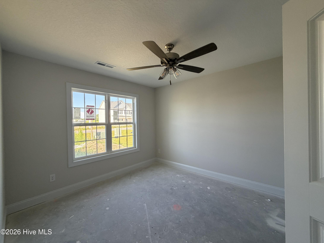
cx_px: 162
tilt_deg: -1.8
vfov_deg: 85.7
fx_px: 131
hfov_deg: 102.1
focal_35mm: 14
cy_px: 122
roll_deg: +1.6
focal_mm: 2.22
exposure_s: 1/121
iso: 160
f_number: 2.2
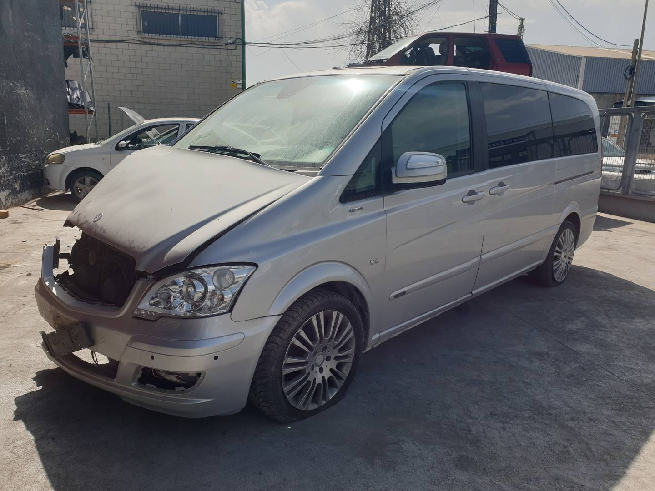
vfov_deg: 53.1
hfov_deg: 67.3
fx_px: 492
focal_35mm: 26
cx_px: 328
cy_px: 246
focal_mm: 4.3
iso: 50
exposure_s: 1/1692
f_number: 2.4
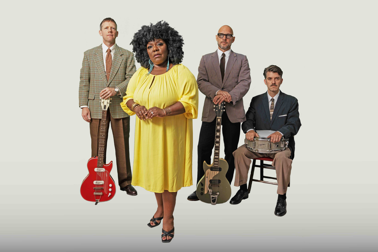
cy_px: 126
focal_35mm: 24
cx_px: 189
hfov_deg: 73.7
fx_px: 252
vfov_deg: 53.1
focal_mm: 24
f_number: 8
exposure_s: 1/125
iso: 200
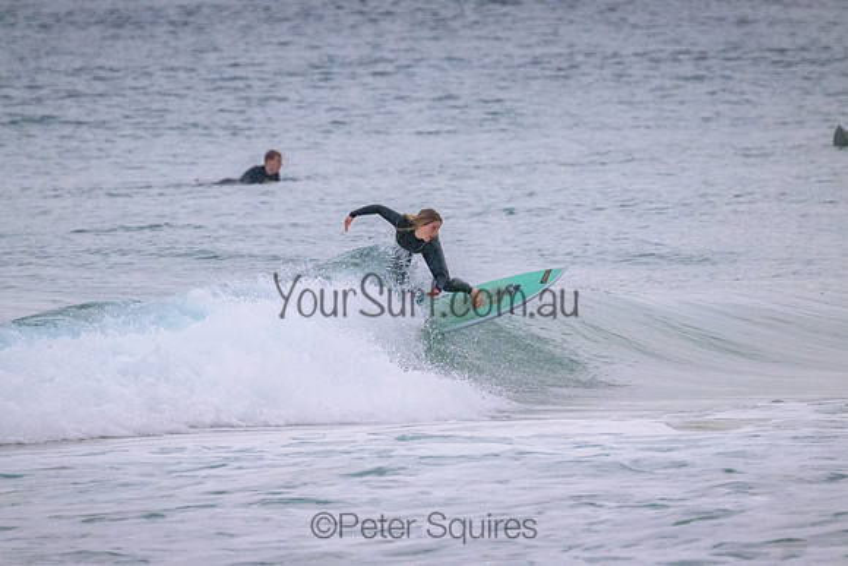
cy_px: 283
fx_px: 18848
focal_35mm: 800
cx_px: 424
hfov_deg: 2.6
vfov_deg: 1.7
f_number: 11
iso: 12800
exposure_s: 1/1600
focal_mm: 800
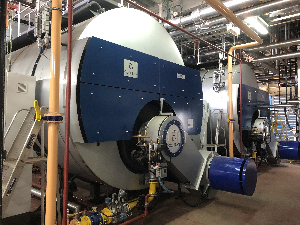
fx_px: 243
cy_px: 112
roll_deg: -0.6
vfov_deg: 49.7
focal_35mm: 28
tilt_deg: +2.3
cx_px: 150
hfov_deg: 63.4
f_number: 1.8
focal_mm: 3.99
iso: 100
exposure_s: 1/13
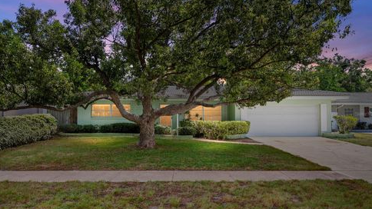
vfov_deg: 44.3
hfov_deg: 71.9
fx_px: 256
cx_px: 184
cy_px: 114
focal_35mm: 26
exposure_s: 1/125
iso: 640
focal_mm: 24
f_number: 9
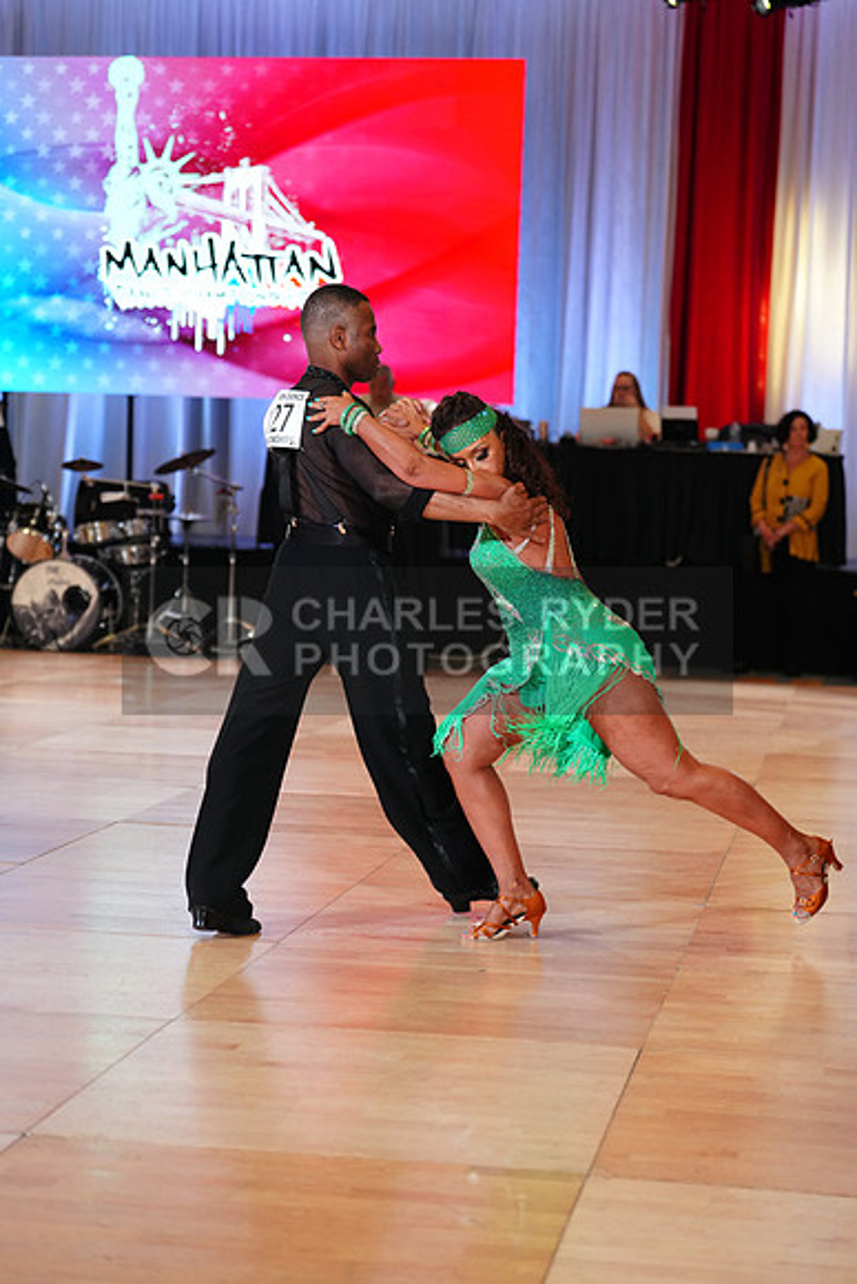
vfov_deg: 28.8
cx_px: 428
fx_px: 2498
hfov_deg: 19.5
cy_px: 642
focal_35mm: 70
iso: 1600
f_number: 2.8
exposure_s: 1/400
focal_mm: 70
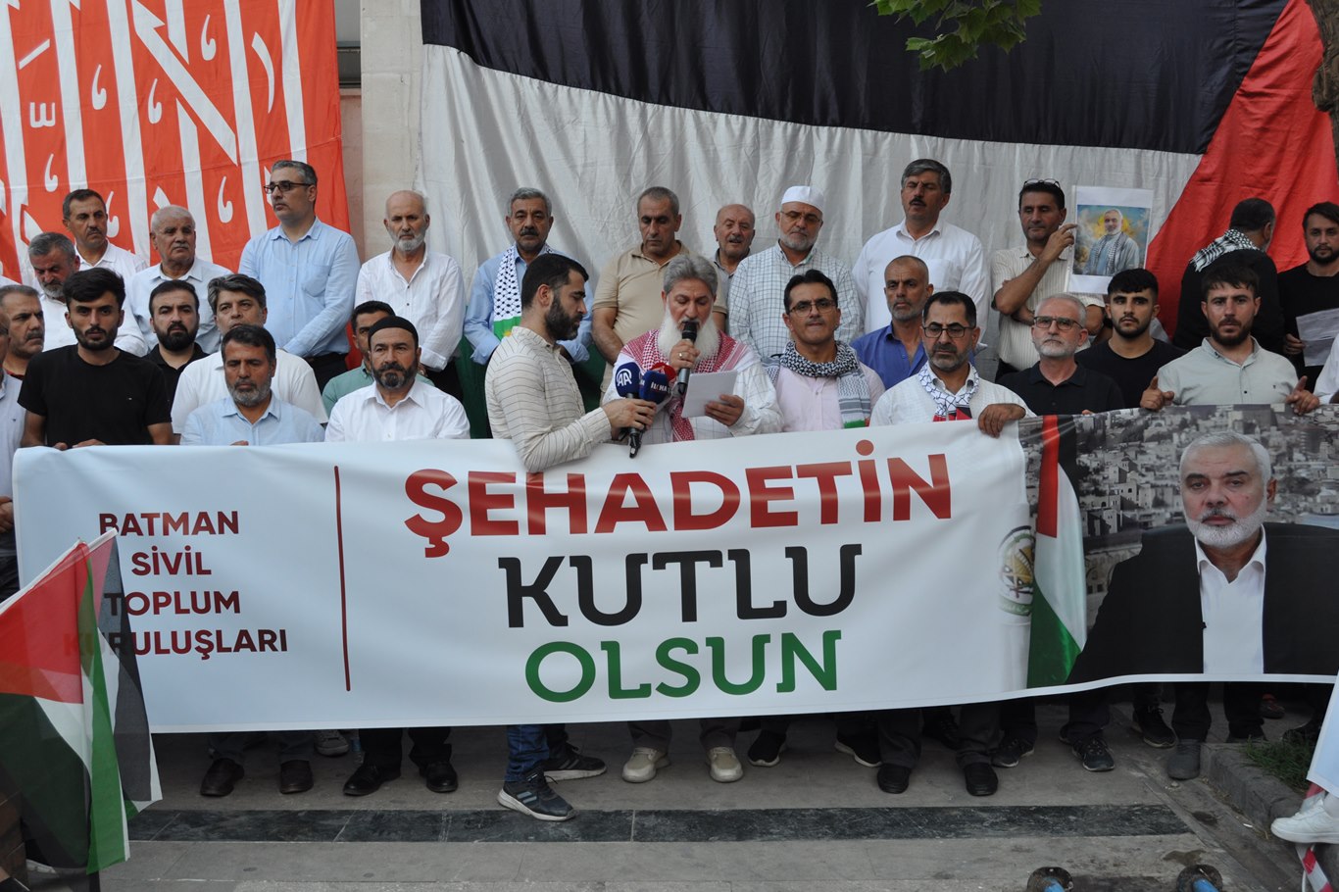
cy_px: 446
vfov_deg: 36.9
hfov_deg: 53.1
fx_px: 1339
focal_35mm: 36
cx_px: 670
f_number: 5
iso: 400
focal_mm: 24
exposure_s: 1/100
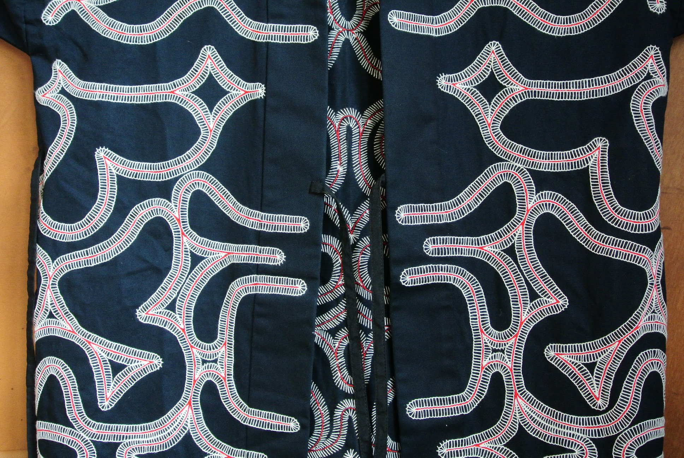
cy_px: 229
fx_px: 742
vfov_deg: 34.3
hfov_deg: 49.5
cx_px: 342
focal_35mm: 39
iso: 640
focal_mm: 14.5
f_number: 4
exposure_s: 1/30
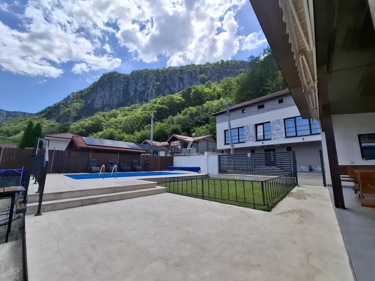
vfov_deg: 89.9
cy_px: 140
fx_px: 141
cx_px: 188
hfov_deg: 106.2
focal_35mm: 13
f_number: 2.2
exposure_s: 1/1869
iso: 40
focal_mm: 1.74
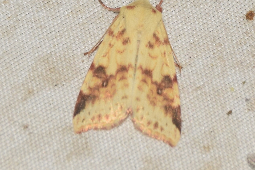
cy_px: 85
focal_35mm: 210
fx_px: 1489
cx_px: 128
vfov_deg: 6.6
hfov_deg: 9.8
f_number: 13
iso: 400
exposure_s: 1/160
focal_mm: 140
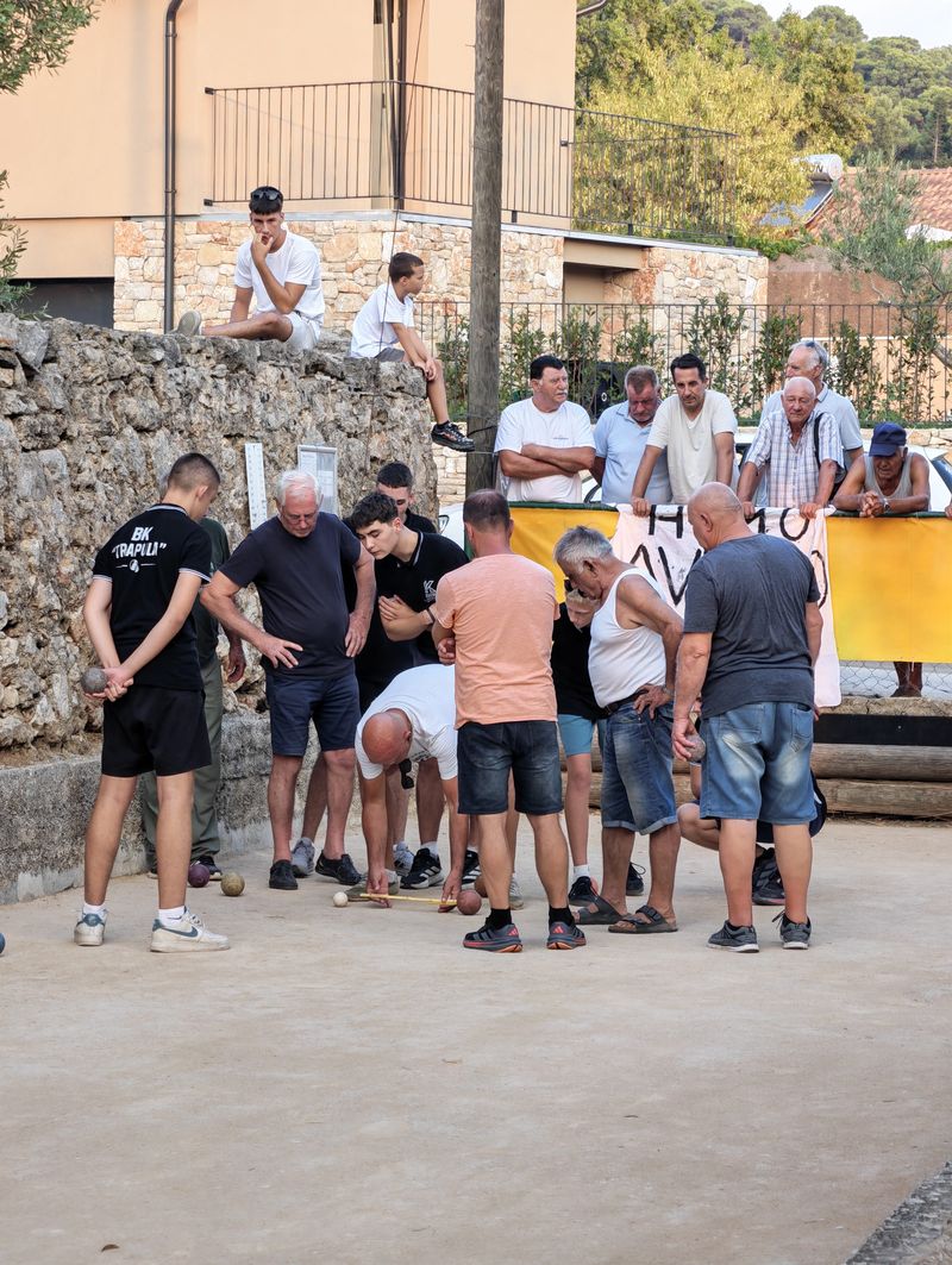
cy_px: 632
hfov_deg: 12.9
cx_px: 476
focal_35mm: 115
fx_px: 4208
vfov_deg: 17.1
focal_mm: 22.48
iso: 250
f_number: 2.6
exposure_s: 1/100
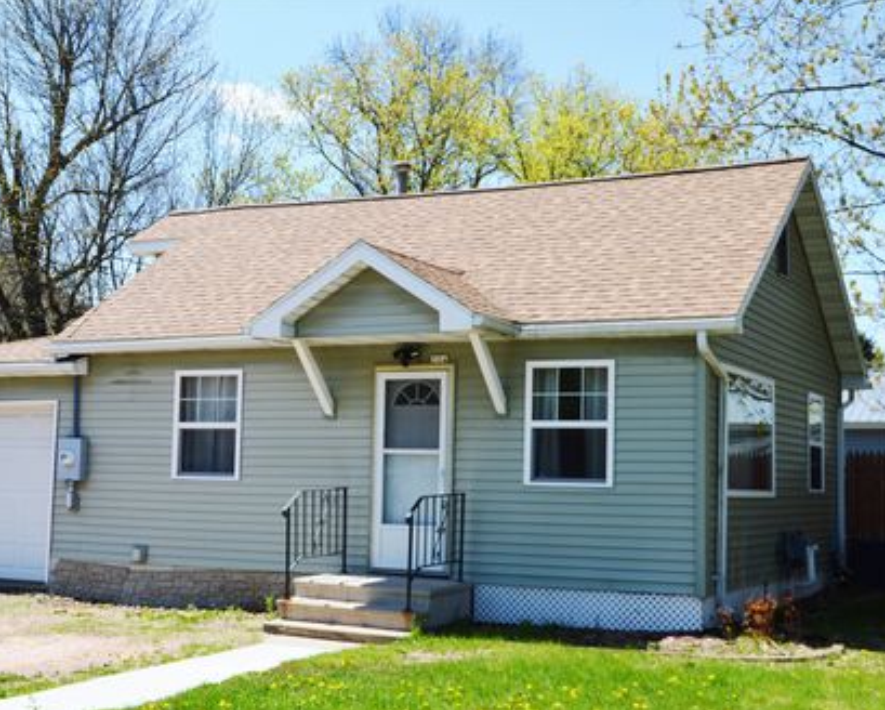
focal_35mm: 55
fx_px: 1442
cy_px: 356
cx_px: 398
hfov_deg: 34.1
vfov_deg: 27.7
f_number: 7.1
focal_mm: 32
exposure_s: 1/200
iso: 100
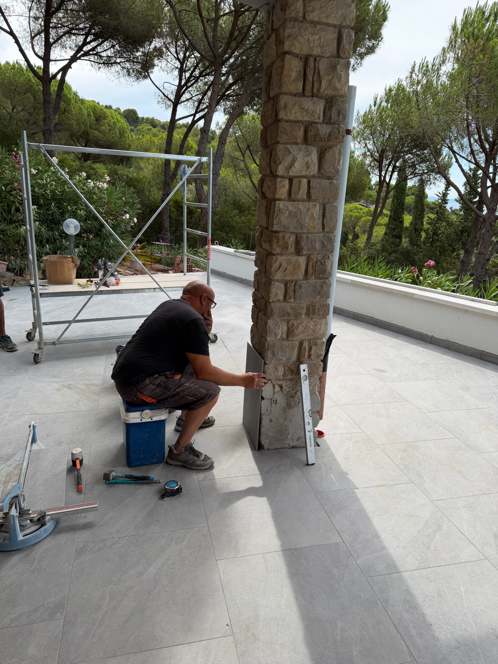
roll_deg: -3.2
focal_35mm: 24
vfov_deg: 71.6
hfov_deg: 56.8
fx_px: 460
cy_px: 332
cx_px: 249
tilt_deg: -17.2
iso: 100
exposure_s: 1/2703
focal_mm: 6.76
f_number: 1.78
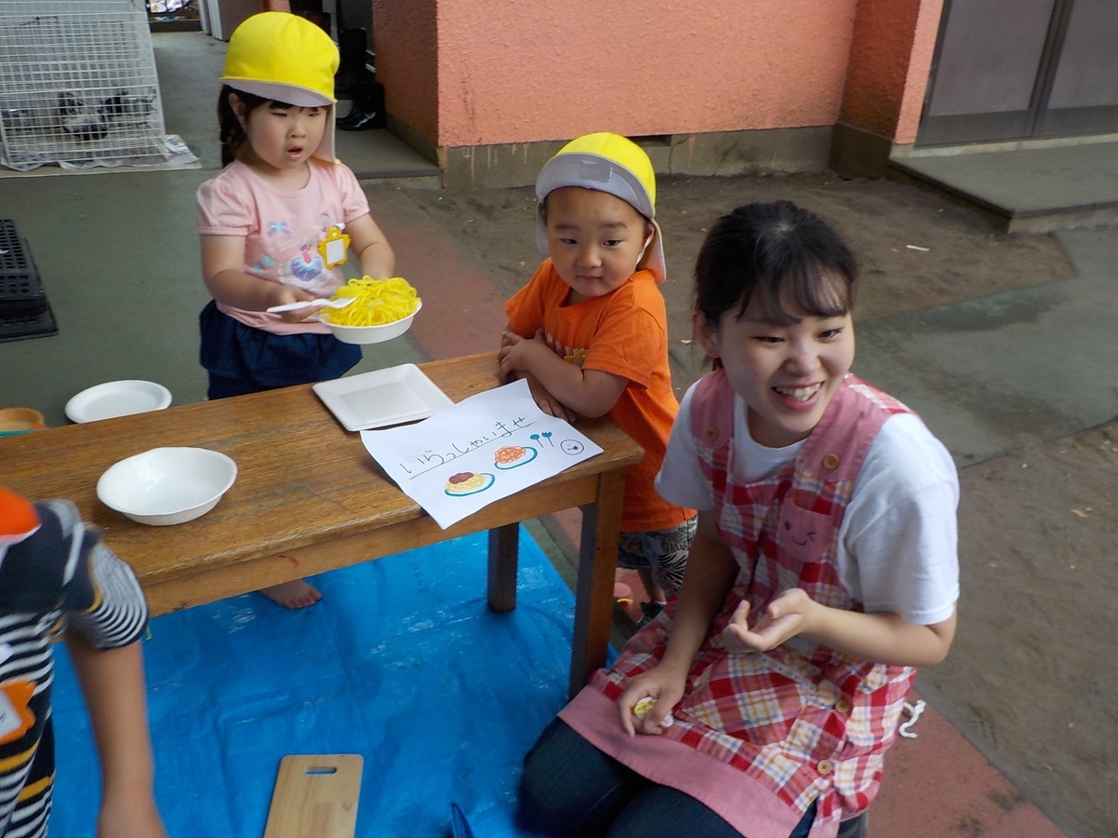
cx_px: 559
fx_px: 969
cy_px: 419
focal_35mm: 30
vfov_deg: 46.8
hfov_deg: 60.0
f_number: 3.3
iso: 125
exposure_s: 1/50
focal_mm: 4.1
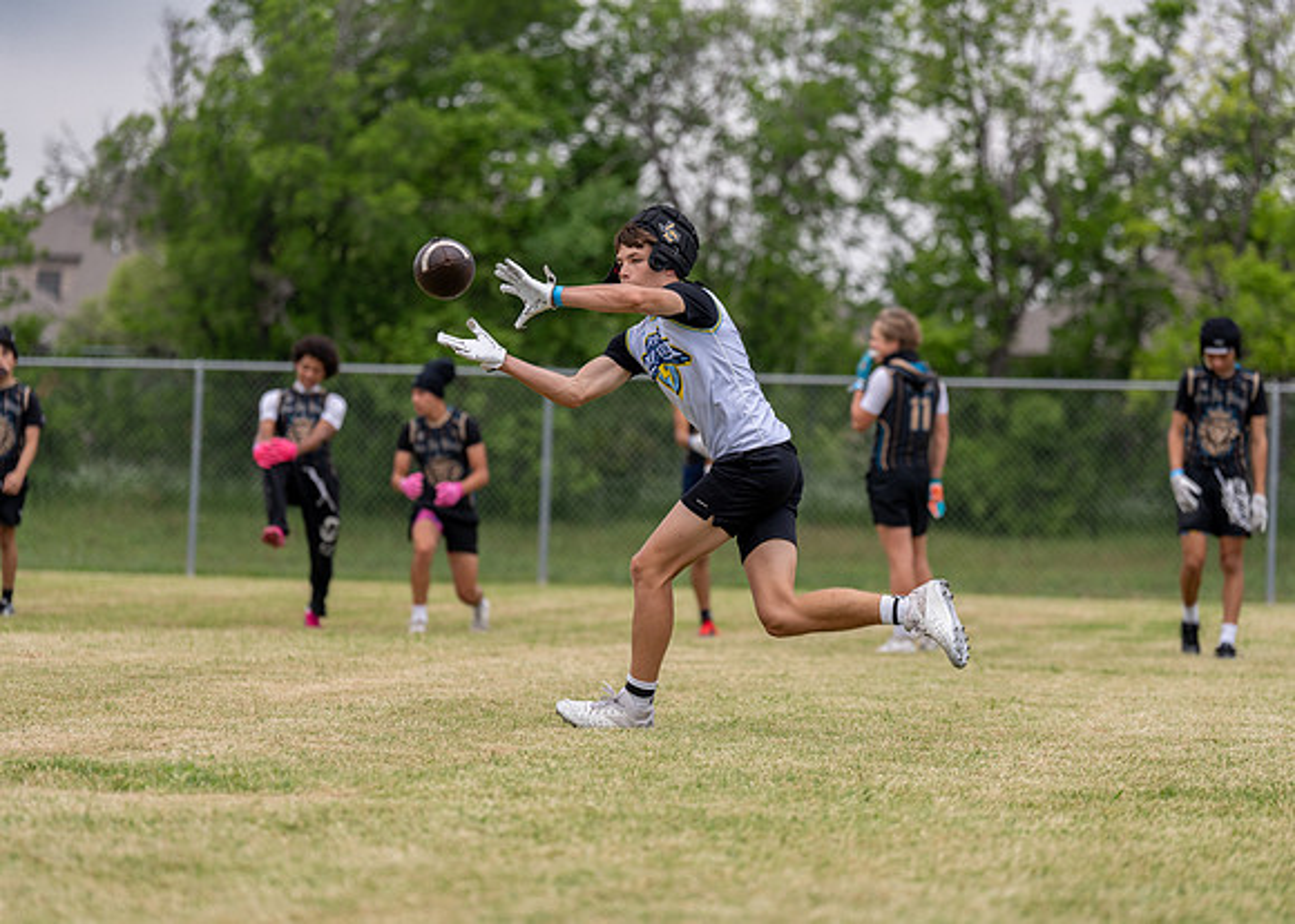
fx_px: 4904
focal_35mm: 133
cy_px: 462
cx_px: 648
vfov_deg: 10.8
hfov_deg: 15.0
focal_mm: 127
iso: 200
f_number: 2.8
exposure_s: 1/2500
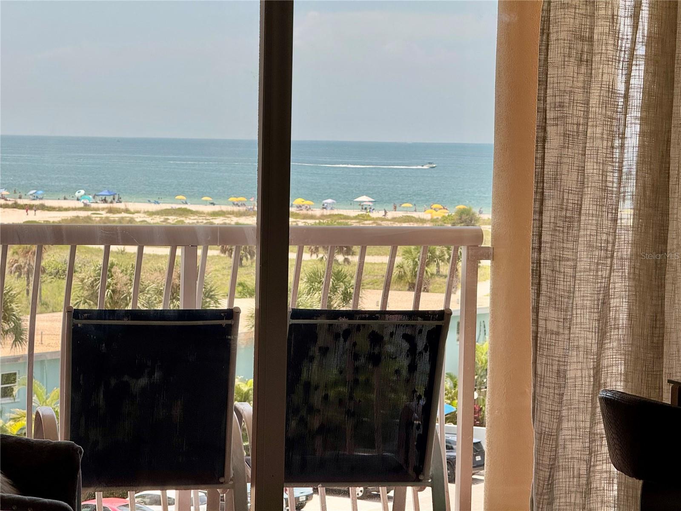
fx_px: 2361
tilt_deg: -3.6
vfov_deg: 12.3
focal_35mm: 120
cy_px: 256
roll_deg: -1.0
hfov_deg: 16.4
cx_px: 340
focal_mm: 15.66
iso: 50
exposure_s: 1/1064
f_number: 2.8
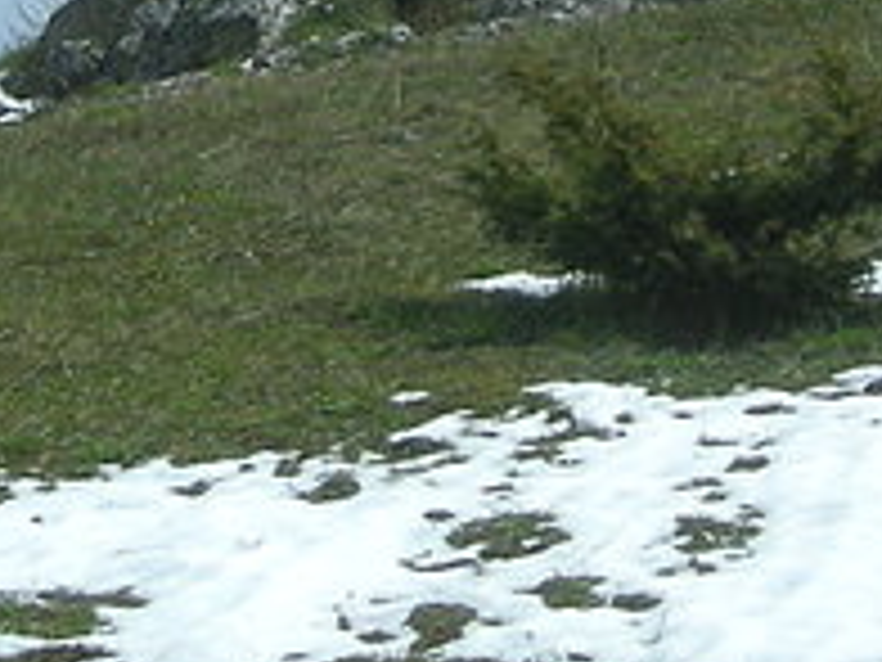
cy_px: -529
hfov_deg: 12.3
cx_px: 558
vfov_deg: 8.8
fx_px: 4102
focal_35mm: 161
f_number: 5.7
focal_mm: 5.7
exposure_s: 1/352
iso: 50
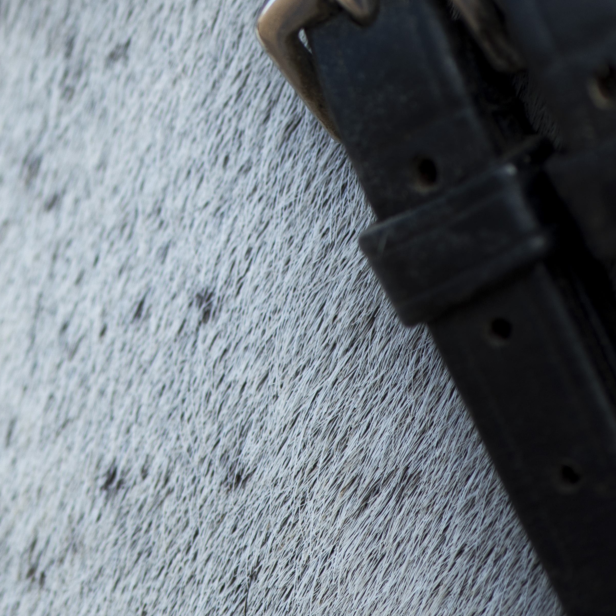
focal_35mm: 272
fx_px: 5476
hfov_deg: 6.4
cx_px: 11
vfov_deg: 6.4
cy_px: -213
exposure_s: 1/640
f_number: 4.5
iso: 100
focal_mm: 105
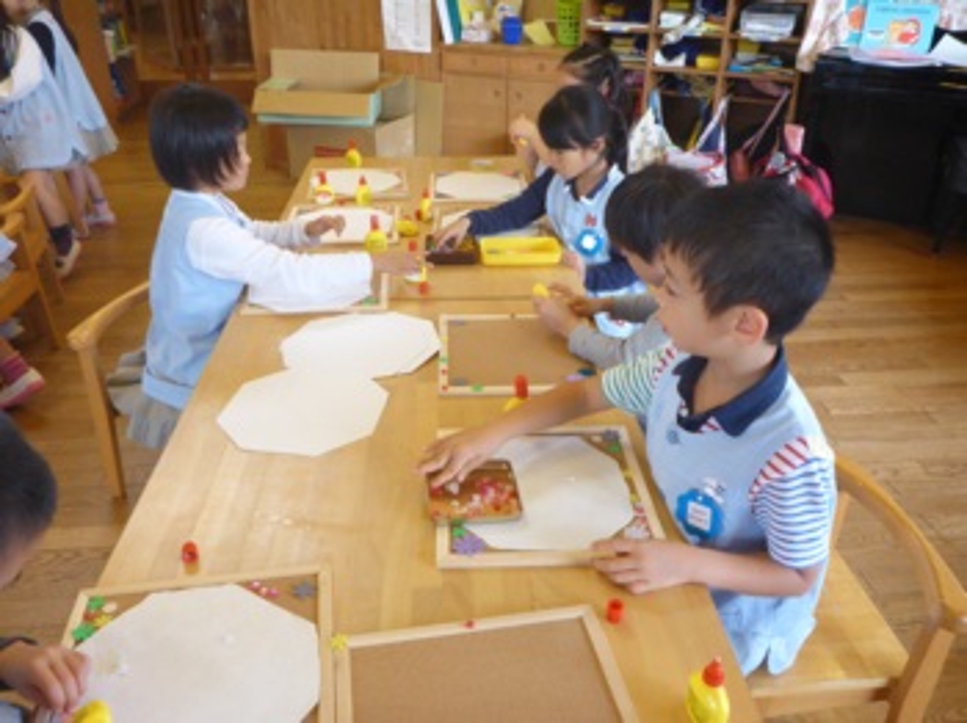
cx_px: 484
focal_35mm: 28
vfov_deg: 49.7
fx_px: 782
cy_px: 362
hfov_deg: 63.5
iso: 400
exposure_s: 1/80
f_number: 3.3
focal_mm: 4.9
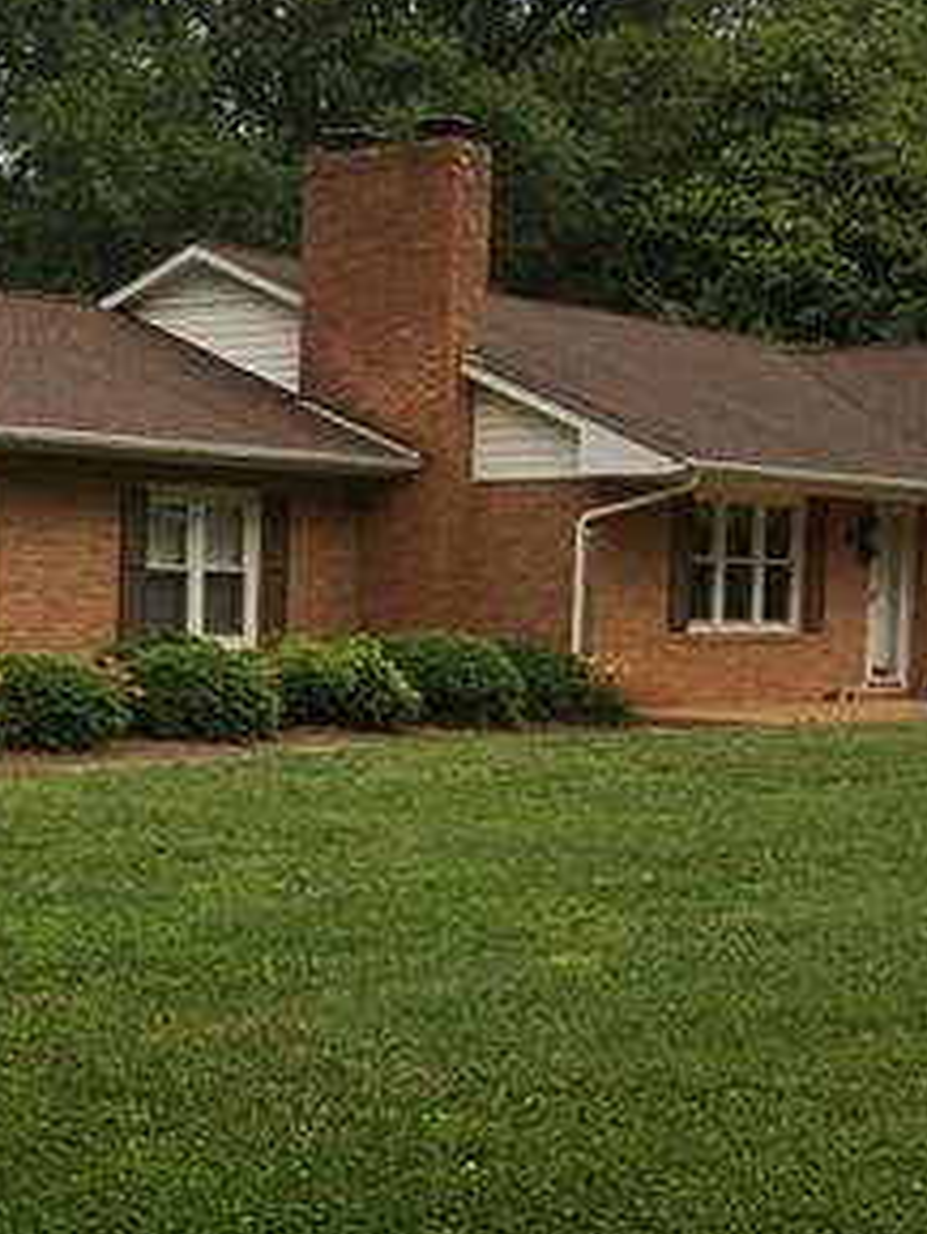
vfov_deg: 25.0
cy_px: 927
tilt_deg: -6.1
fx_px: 2747
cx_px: 77
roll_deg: -1.6
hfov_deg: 18.8
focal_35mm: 77
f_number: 2.2
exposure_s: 1/227
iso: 25
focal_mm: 4.15
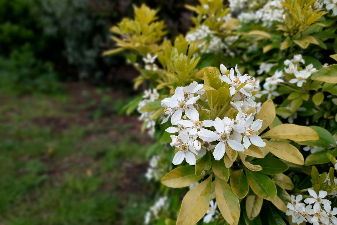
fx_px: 253
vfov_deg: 47.9
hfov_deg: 67.4
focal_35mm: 27
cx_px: 163
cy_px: 124
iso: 32
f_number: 2
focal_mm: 4.6
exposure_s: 1/149
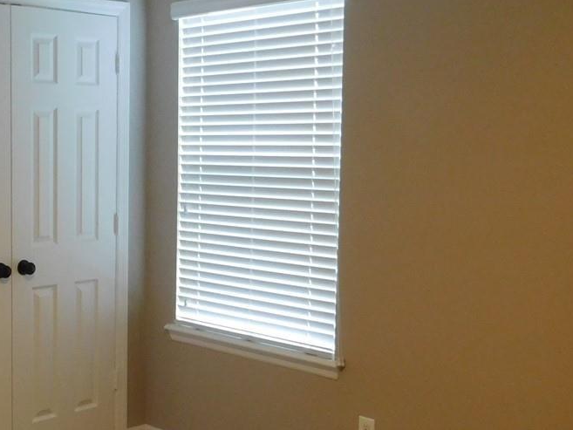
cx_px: 53
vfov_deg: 26.1
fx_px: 927
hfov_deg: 32.6
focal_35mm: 56
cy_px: 229
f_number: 3
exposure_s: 1/30
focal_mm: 4
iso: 320
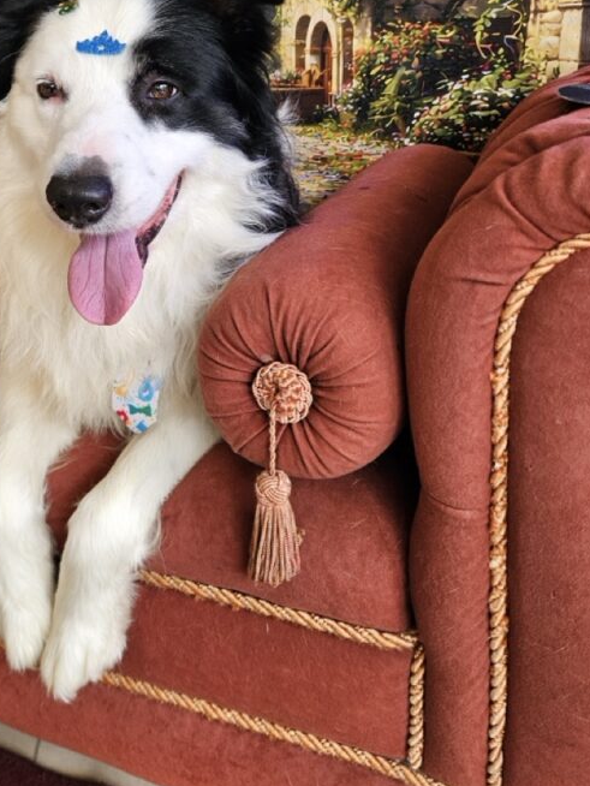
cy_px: 233
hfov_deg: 39.4
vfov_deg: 50.0
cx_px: 213
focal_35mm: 36
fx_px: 818
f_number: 1.8
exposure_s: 1/180
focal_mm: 5.4
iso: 100
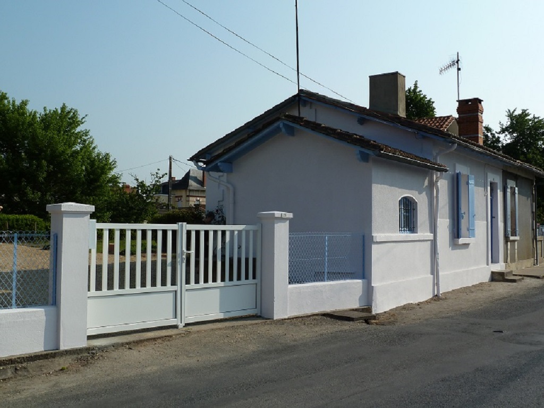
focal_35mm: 37
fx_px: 581
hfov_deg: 50.1
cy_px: 204
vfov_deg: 38.7
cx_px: 272
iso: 80
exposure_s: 1/400
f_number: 5.6
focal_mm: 6.1
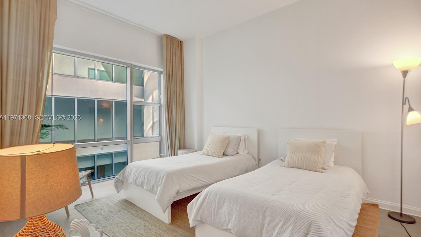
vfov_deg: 61.0
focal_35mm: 18
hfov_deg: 92.7
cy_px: 118
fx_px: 201
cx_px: 211
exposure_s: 1/160
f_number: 4
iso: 500
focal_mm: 17
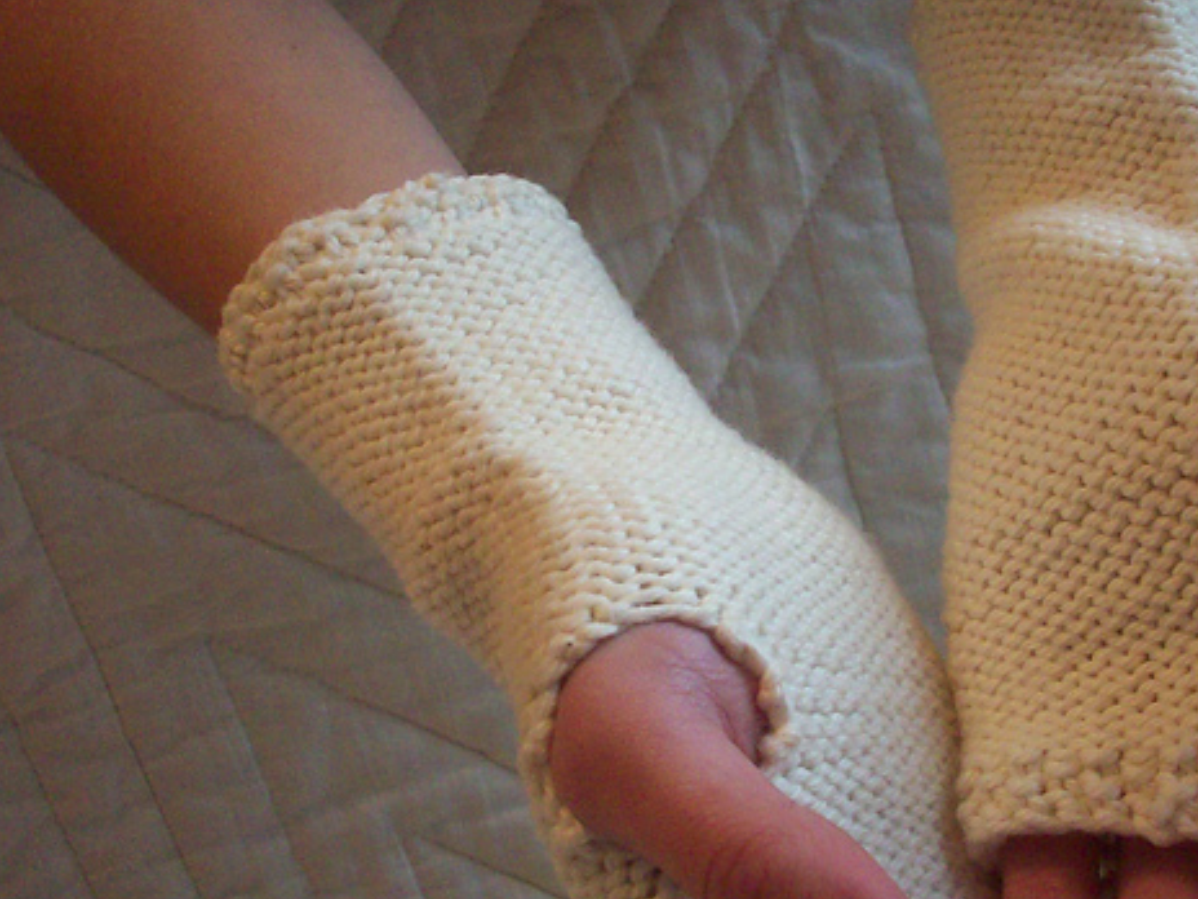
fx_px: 1765
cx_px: 759
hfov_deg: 37.2
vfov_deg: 28.6
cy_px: 480
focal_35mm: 51
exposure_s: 1/64
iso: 317
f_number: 2.8
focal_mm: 6.2
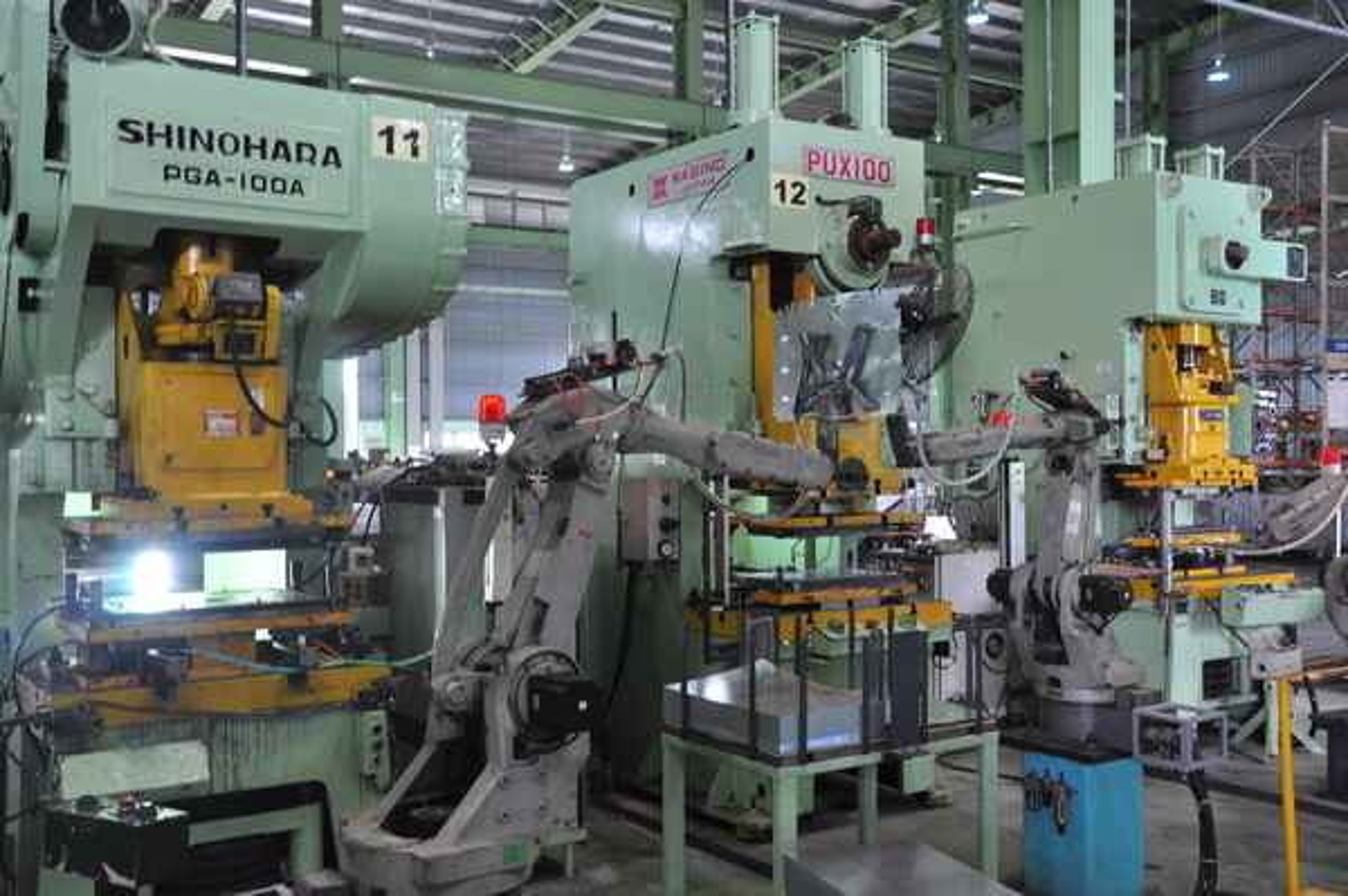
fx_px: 1403
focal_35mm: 38
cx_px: 674
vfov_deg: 35.4
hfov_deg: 51.3
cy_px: 448
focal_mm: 25
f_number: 6.3
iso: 200
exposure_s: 1/13
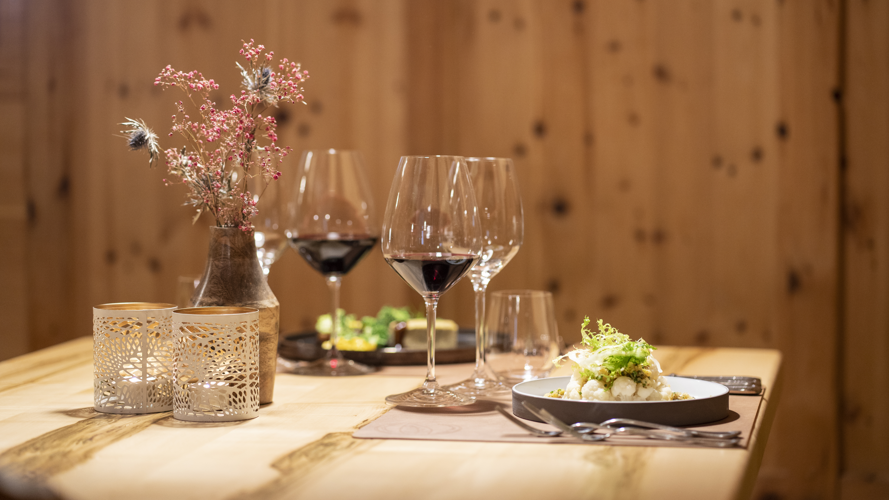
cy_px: 205
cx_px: 448
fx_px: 2122
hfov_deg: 23.7
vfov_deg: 13.4
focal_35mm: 90
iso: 1250
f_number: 2.2
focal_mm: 85
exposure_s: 1/100
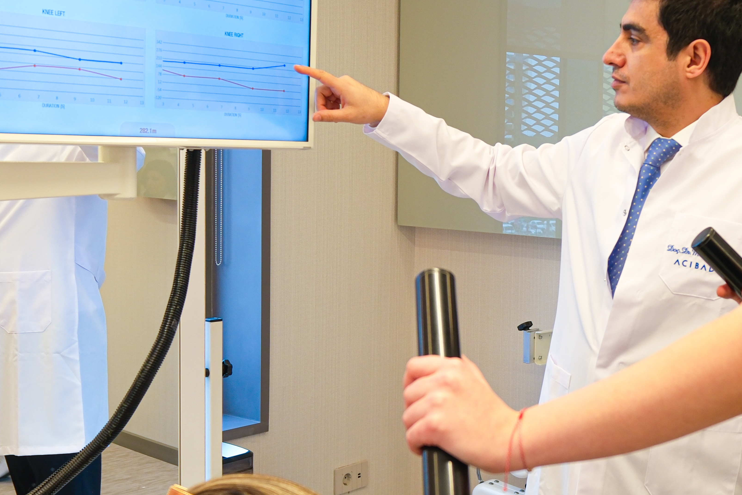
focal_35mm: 58
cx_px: 550
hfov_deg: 33.8
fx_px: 1195
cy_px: 246
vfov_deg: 23.4
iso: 250
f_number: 3.2
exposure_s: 1/30
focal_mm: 16
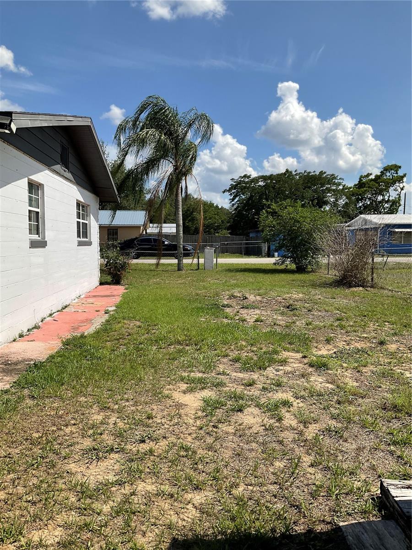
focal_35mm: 29
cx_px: 206
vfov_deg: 61.7
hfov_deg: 48.2
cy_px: 275
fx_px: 460
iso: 16
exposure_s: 1/2538
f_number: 1.8
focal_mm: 3
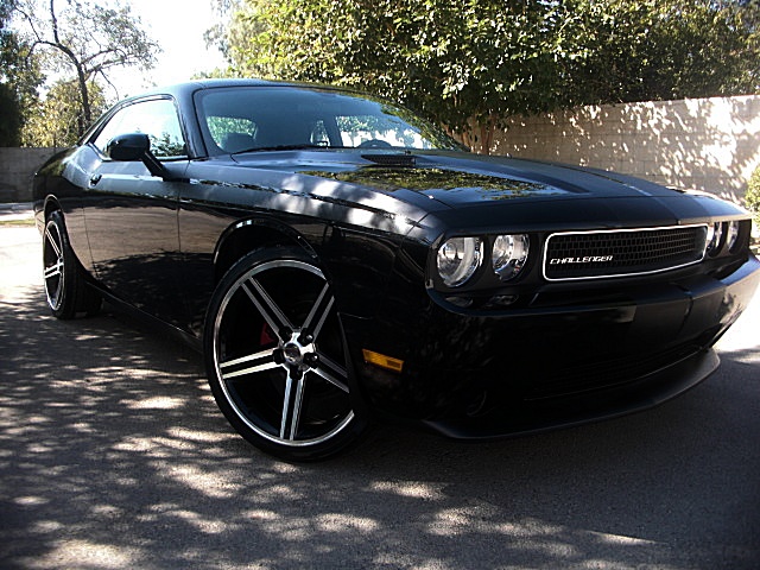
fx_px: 790
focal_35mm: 36
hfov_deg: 51.4
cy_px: 285
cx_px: 380
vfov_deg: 39.7
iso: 50
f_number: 2.8
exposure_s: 1/125
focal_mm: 6.3
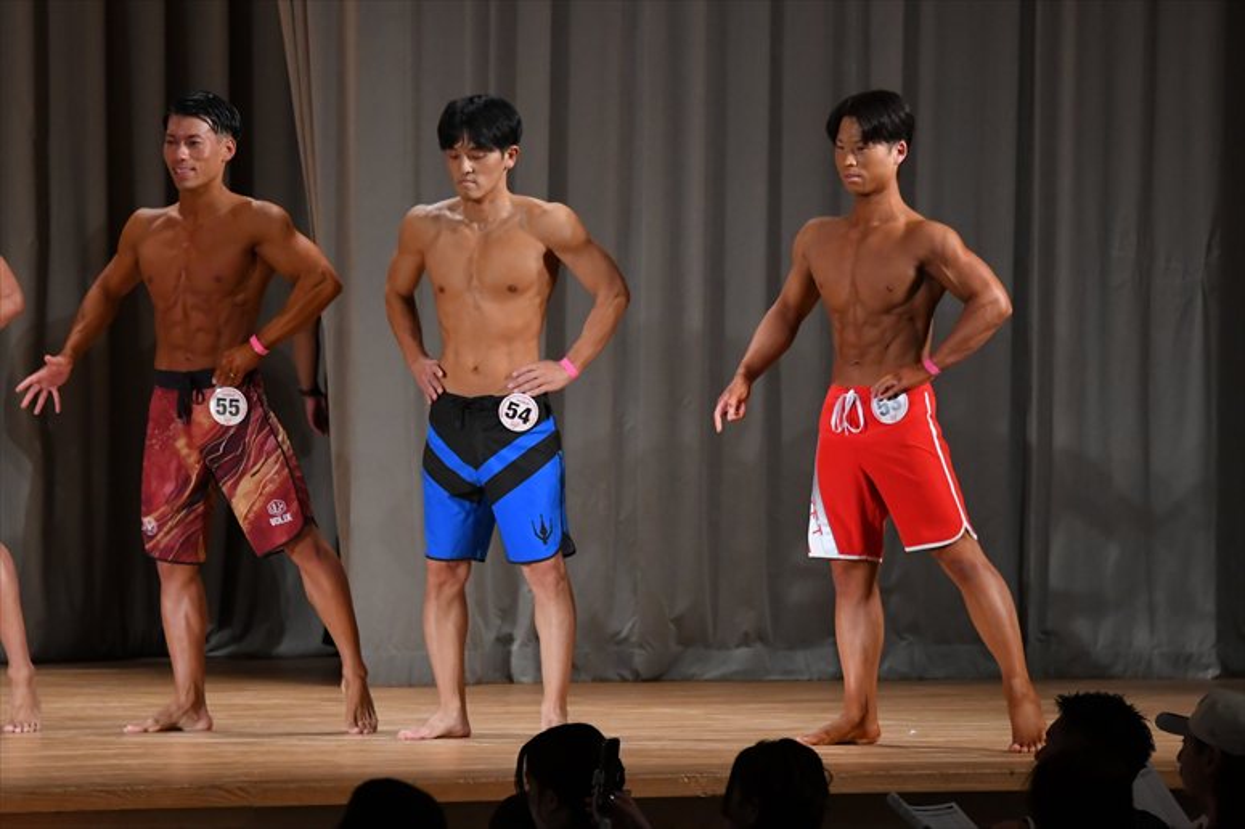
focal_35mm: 225
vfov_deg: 6.1
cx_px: 622
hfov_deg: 9.2
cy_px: 414
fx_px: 7778
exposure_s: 1/400
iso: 3200
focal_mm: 150
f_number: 5.6
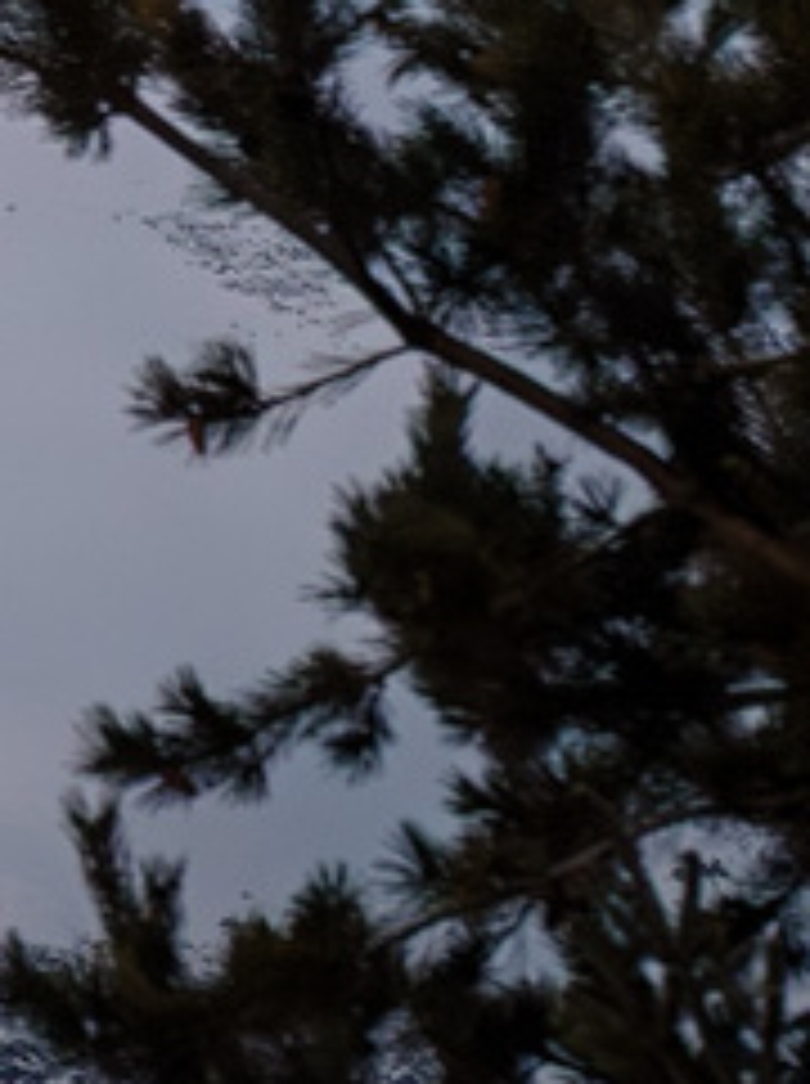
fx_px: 37352
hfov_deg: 1.2
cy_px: -1295
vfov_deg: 1.7
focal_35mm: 1194
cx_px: -2664
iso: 500
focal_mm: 110.6
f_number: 11
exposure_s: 1/340
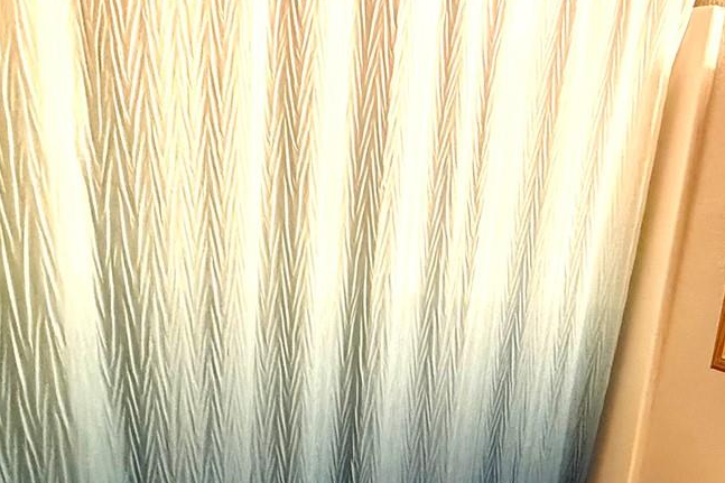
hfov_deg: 50.0
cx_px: 579
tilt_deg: -16.6
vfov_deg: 34.6
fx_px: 725
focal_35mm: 36
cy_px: 445
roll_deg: -8.0
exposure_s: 1/60
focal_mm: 2.22
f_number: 2.2
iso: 800
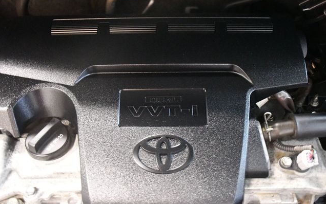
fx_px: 355
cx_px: 162
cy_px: 103
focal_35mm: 40
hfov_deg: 49.3
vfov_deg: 32.0
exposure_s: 1/30
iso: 12800
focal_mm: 26
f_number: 3.8
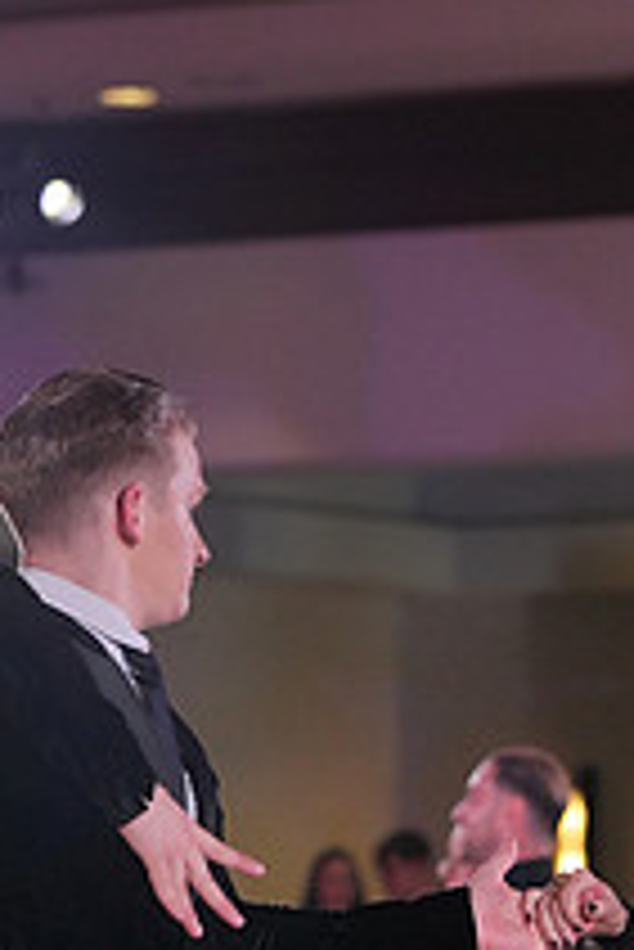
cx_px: 614
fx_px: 7542
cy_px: 1243
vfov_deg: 7.1
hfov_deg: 4.8
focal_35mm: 286
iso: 1600
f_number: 4
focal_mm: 104
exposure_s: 1/500
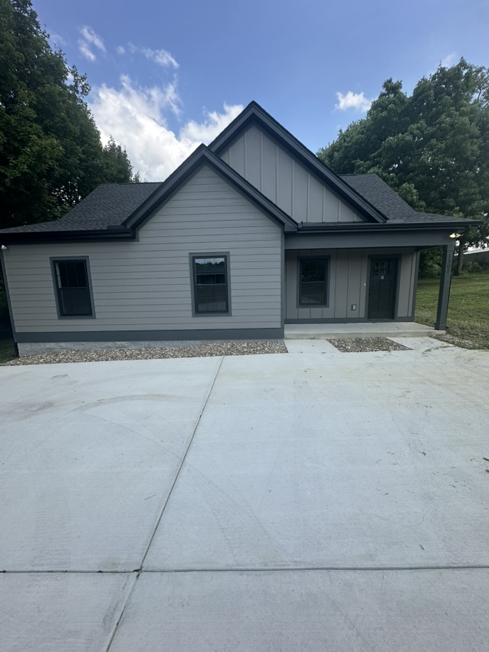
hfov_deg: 85.7
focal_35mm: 14
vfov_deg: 102.1
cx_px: 244
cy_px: 326
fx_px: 264
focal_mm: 2.22
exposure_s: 1/1062
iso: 40
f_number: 2.2
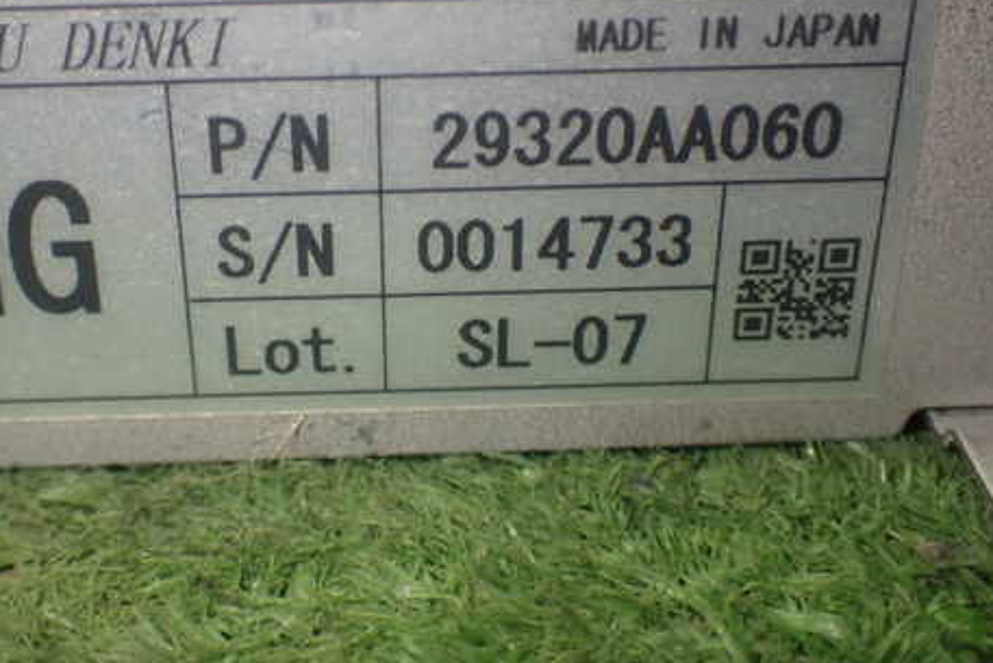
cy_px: 252
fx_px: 1545
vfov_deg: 24.2
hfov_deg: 35.4
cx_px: 369
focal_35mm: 56
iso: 200
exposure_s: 1/50
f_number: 2.8
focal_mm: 7.31
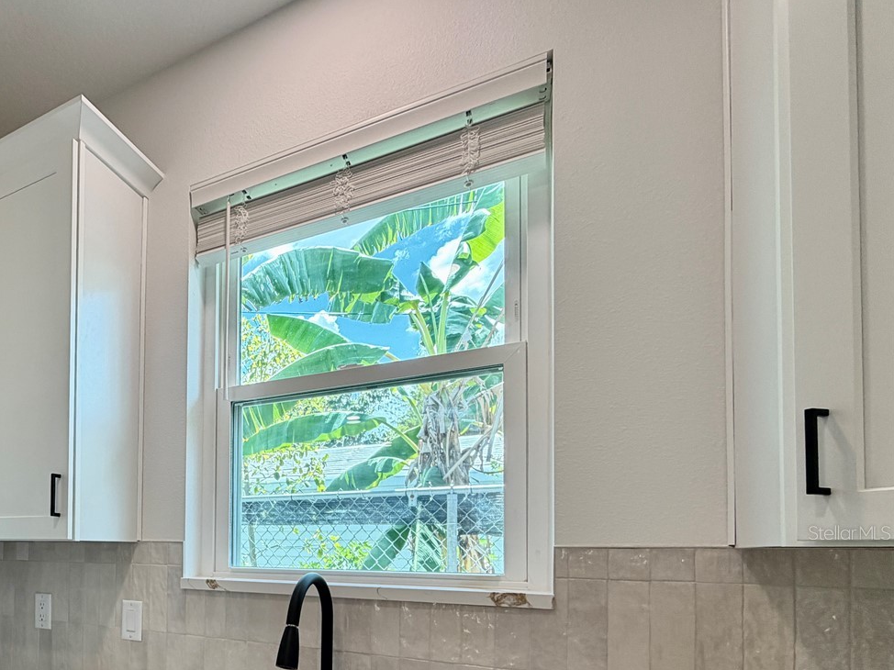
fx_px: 594
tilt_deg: +2.0
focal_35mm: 23
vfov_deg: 54.9
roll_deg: -1.2
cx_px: 161
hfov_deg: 66.1
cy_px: 532
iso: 100
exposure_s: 1/120
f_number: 2.2
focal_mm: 2.22
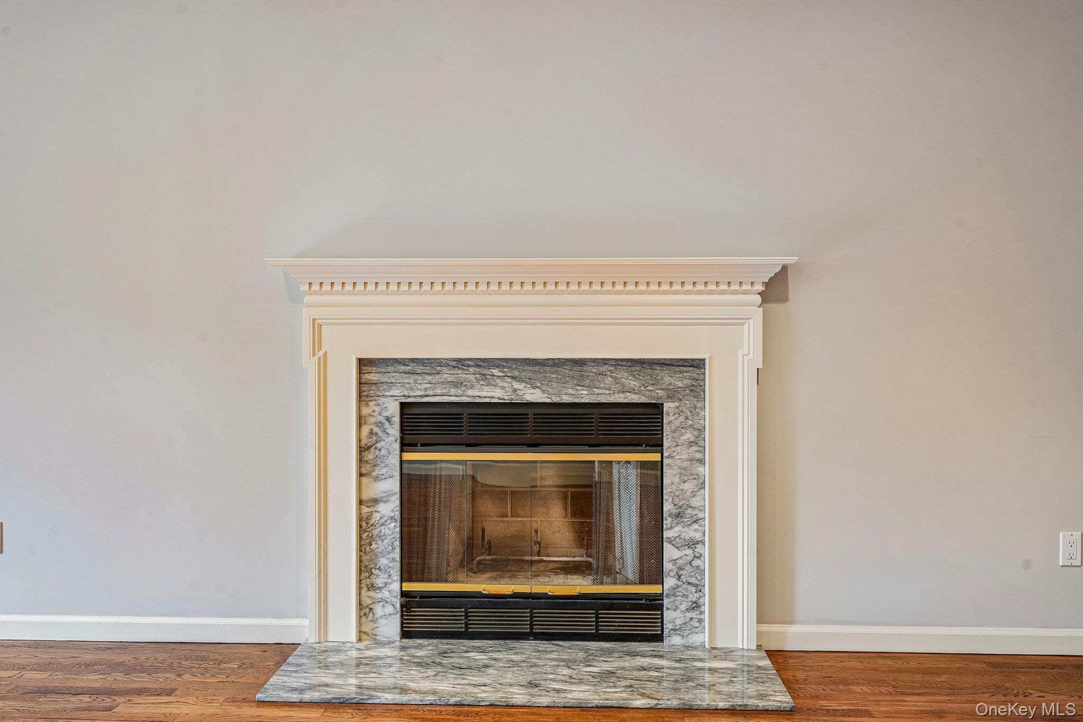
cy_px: 361
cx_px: 542
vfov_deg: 45.0
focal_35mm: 29
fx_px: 872
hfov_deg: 63.7
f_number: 8
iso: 400
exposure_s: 1/5
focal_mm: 29
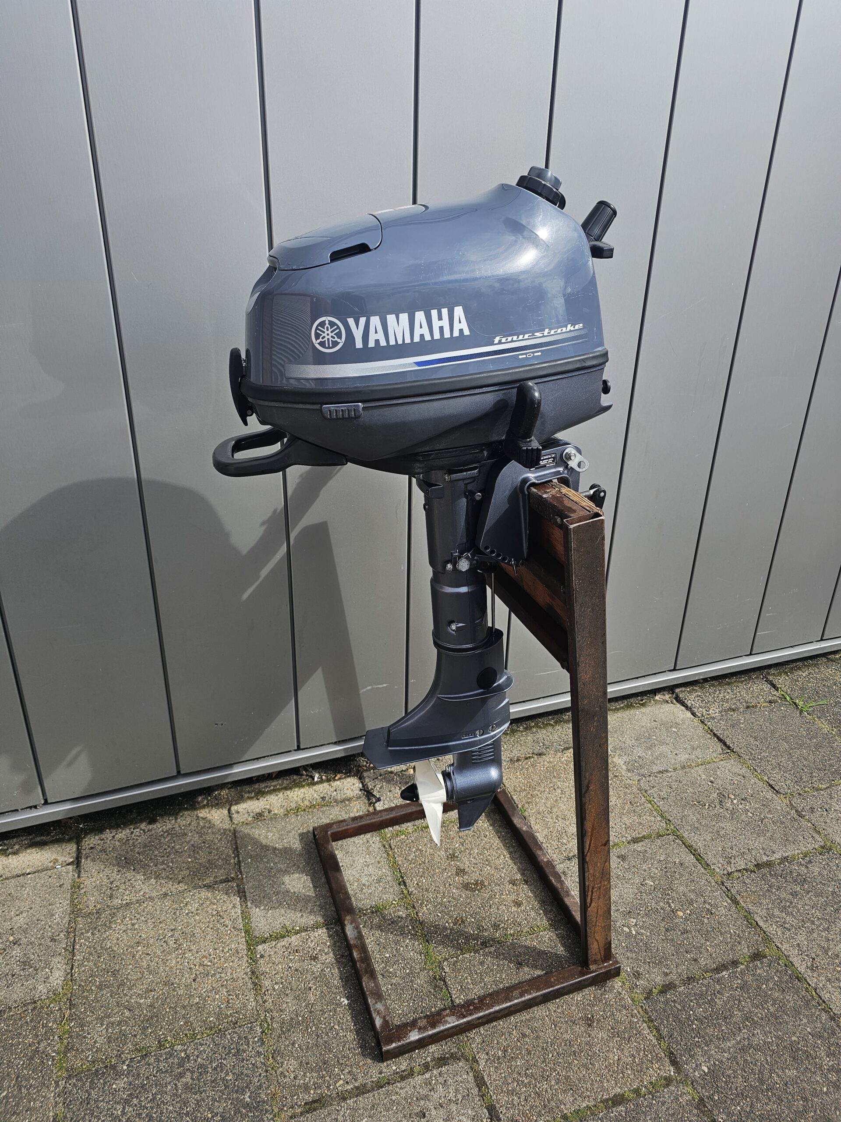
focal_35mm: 23
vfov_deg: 73.9
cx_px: 420
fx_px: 745
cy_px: 561
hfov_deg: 58.9
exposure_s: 1/647
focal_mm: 6.3
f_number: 1.7
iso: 10
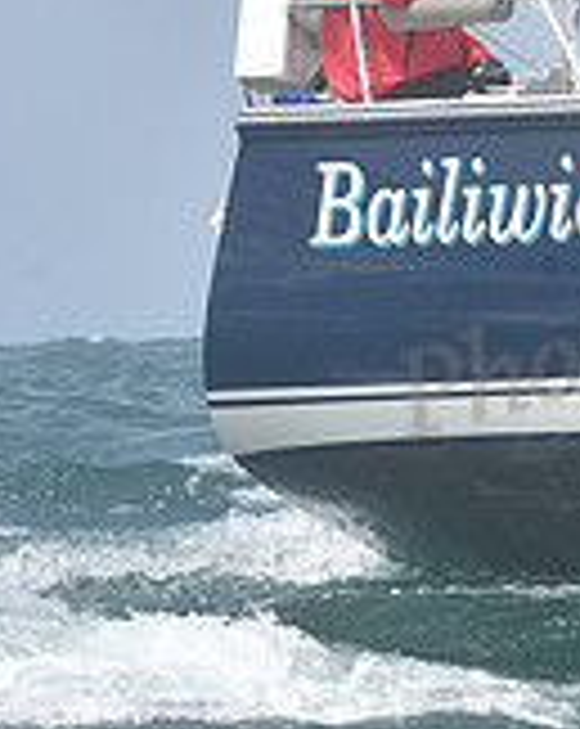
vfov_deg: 6.0
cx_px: 1268
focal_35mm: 320
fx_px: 6886
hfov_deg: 4.7
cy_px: 25
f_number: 10
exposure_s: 1/800
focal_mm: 95
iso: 320
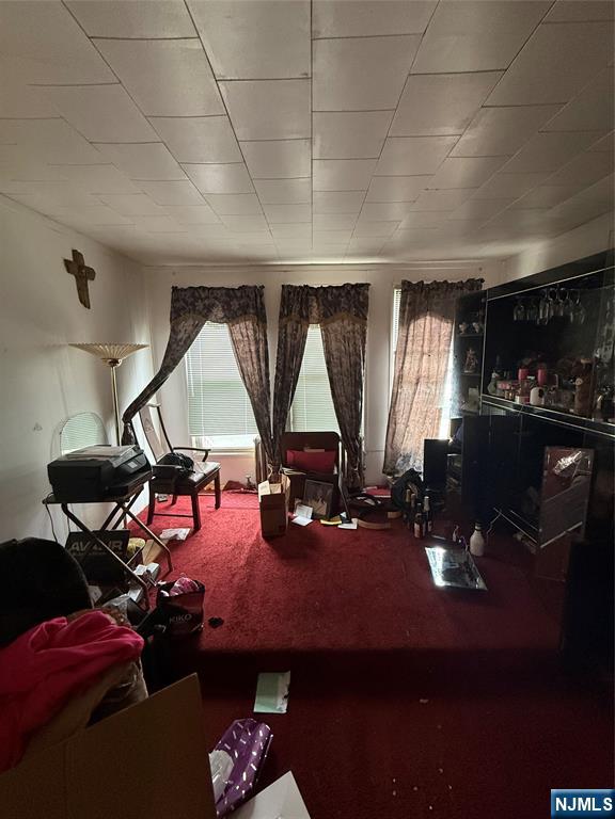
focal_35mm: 14
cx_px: 308
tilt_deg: -10.5
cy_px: 410
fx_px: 332
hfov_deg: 85.7
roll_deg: +0.9
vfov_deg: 102.1
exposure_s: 1/60
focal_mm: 2.22
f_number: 2.2
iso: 400
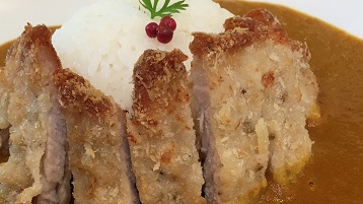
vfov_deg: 22.0
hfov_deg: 39.1
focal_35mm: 53
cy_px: 189
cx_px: 157
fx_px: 510
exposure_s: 1/30
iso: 40
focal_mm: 4.15
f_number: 2.2
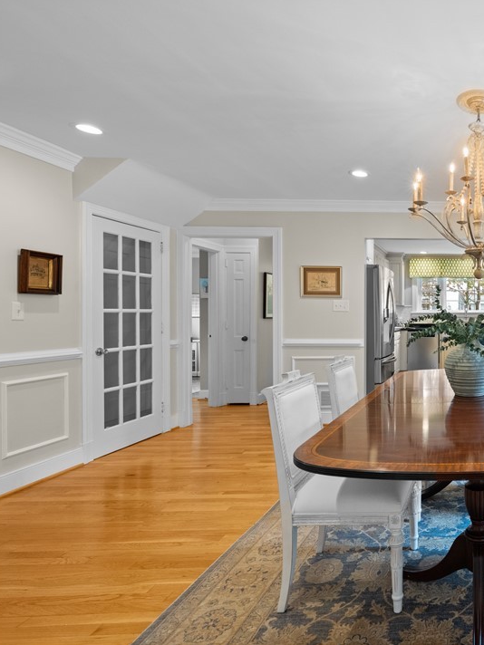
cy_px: 319
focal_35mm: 22
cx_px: 479
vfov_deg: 76.4
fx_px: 410
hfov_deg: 50.1
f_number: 7.1
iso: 2000
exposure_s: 1/13
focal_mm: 15
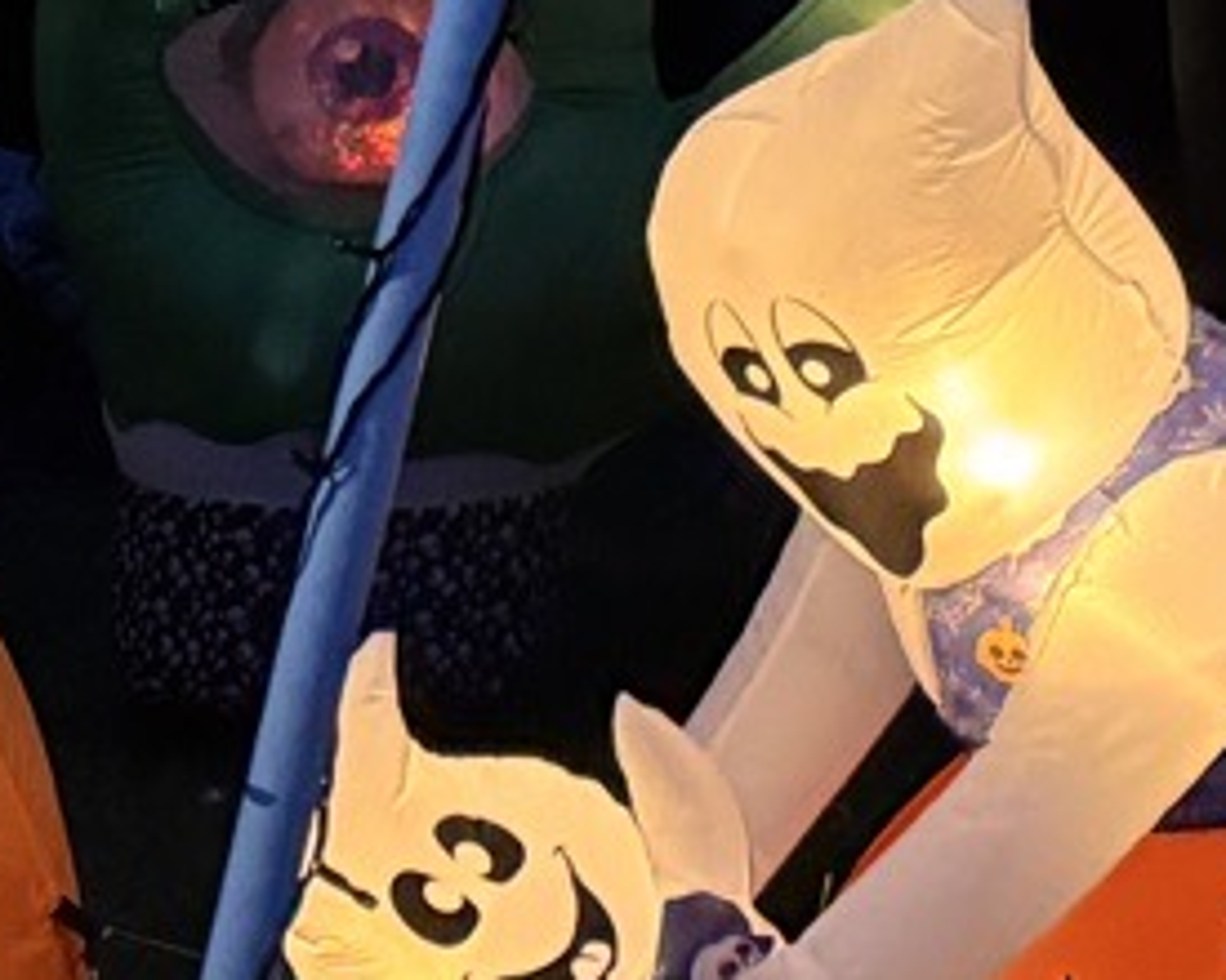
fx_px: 4644
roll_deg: +1.4
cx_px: 2492
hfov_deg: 13.0
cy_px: -568
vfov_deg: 11.5
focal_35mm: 128
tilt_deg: +2.6
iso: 640
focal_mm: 6.76
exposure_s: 1/60
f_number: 1.78
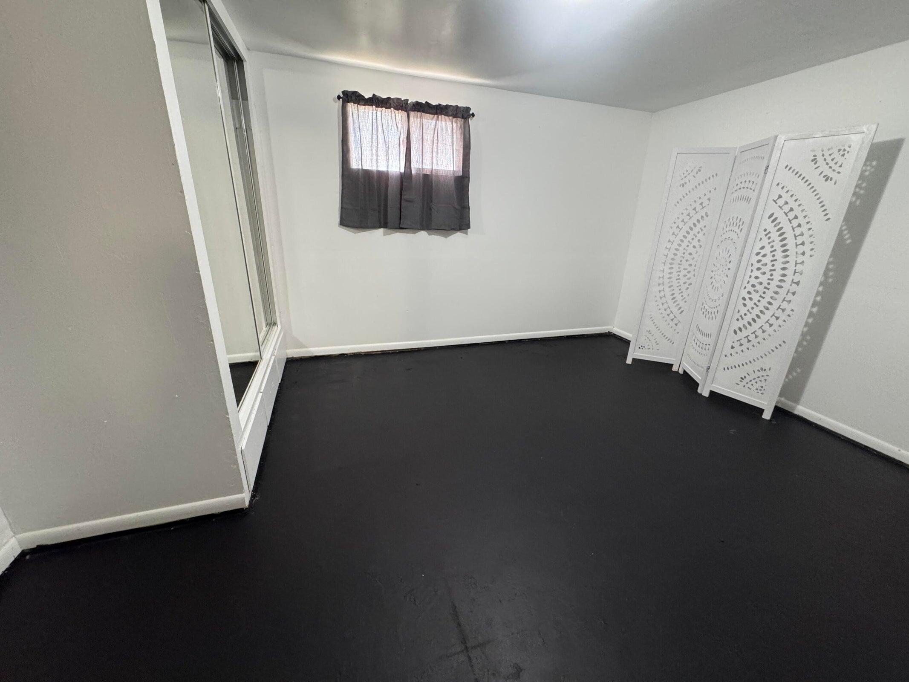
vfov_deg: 85.7
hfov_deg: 102.1
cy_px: 341
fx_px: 368
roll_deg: -2.5
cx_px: 454
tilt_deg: -19.4
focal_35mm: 14
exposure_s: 1/60
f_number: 2.2
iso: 500
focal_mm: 2.22
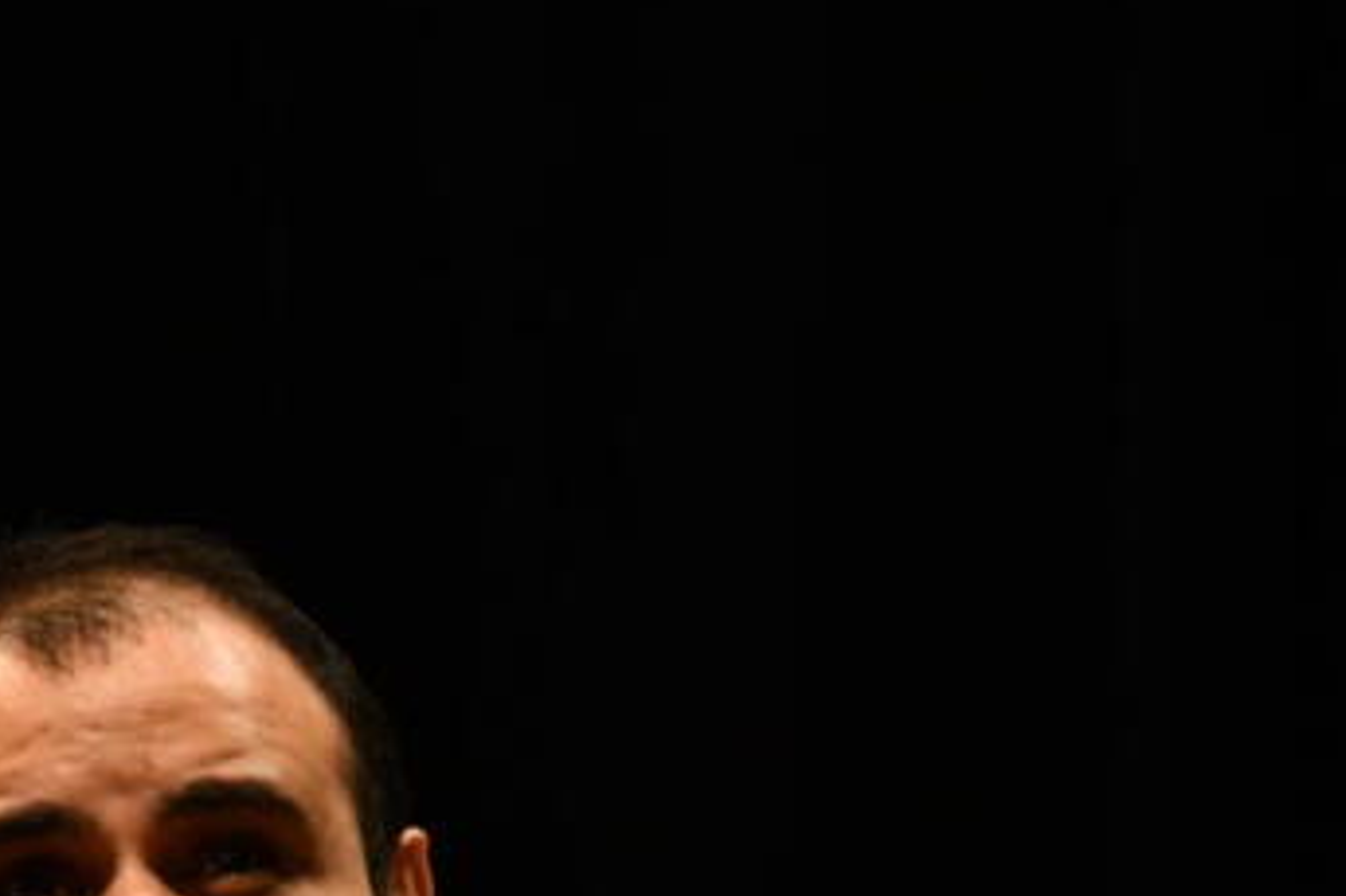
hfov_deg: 3.2
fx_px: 24141
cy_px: 874
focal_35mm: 646
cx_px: 168
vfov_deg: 2.1
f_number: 5.6
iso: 1250
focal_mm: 145
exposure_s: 1/125
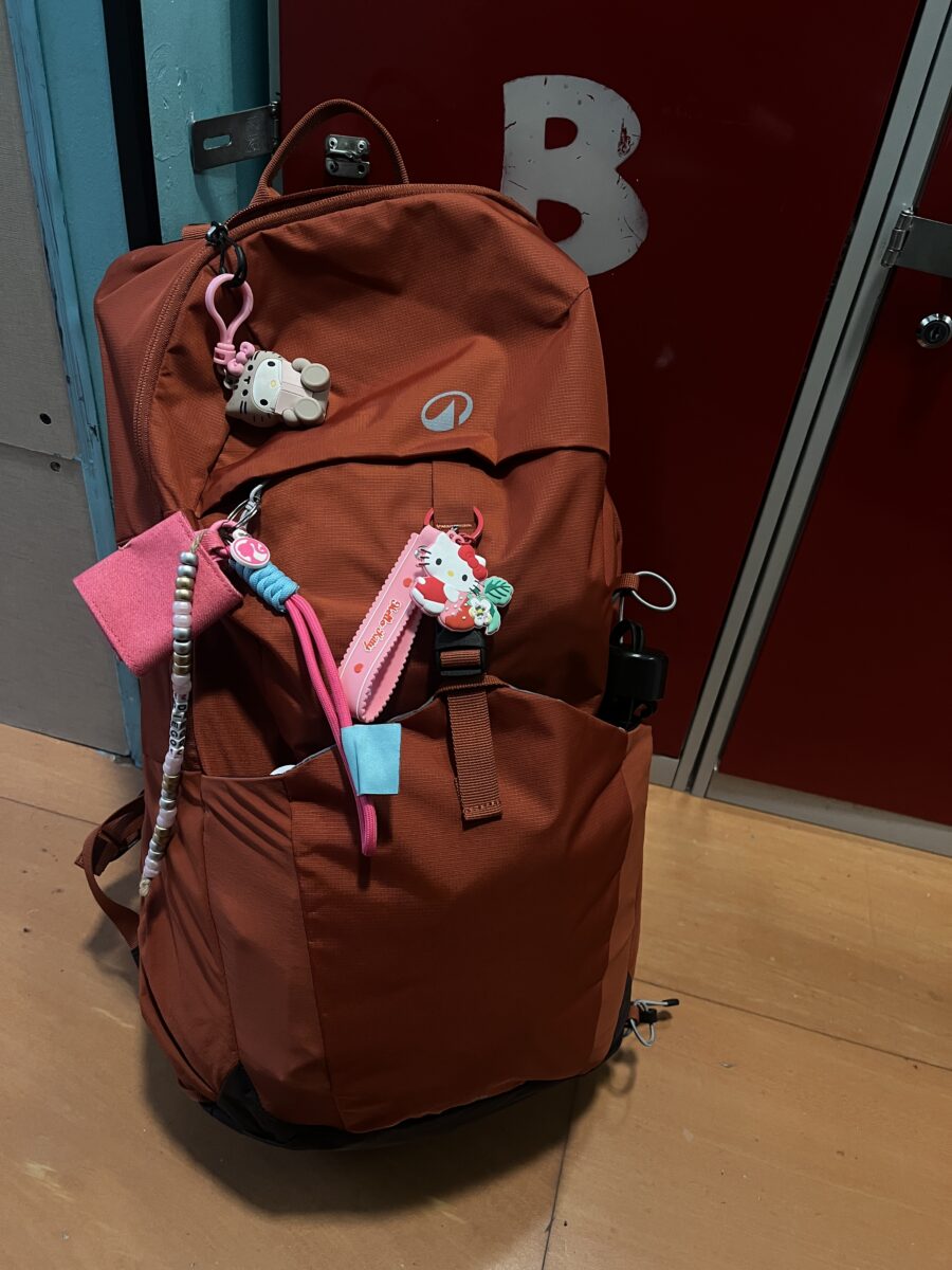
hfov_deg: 53.1
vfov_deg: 67.3
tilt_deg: -38.0
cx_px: 476
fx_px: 953
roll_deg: -6.9
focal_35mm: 26
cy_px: 635
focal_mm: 5.1
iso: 250
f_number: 1.6
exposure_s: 1/50
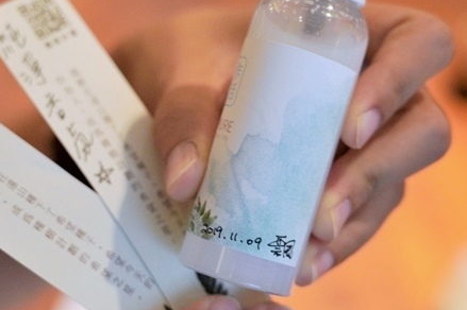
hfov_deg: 16.5
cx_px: 170
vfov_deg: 11.0
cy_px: 169
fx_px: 1607
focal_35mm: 124
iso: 1600
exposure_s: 1/40
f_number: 4
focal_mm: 68
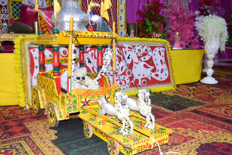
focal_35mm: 37
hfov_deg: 51.9
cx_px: 113
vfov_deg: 36.0
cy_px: 78
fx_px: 238
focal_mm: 22
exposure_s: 1/125
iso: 1250
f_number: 5.6
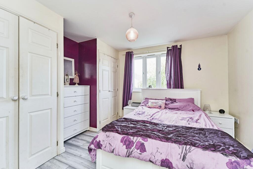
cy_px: 84
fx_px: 98
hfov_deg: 104.2
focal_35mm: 14
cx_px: 126
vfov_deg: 81.2
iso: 400
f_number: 8
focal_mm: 14
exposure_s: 1/40
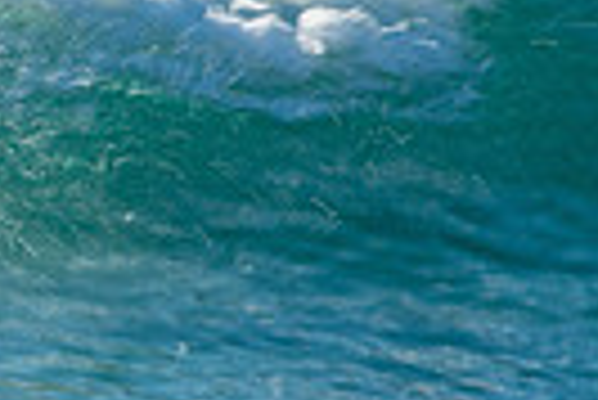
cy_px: 204
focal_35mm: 2151
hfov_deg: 1.0
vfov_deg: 0.6
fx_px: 35769
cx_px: -616
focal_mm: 330
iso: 100
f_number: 25
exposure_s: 1/30
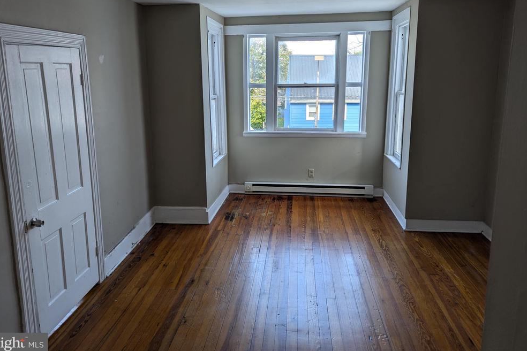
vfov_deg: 49.4
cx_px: 255
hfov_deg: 69.4
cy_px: 148
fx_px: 381
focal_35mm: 26
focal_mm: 6.81
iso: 49
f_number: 1.85
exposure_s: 1/185
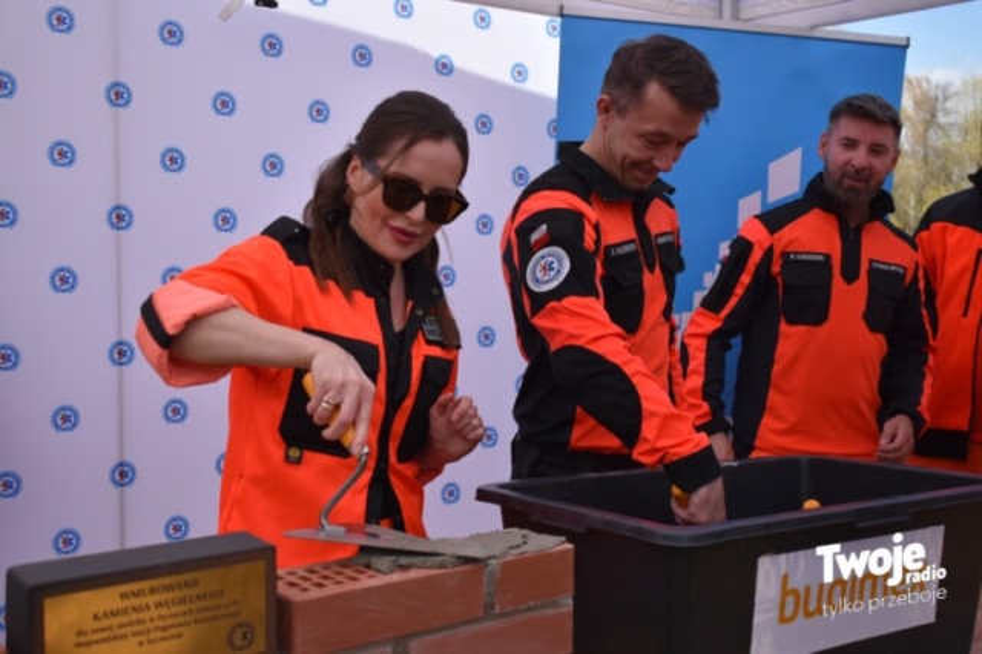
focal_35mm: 44
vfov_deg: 30.8
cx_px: 491
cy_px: 327
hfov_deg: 45.0
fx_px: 1186
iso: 400
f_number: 5.6
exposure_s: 1/1250
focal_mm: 29
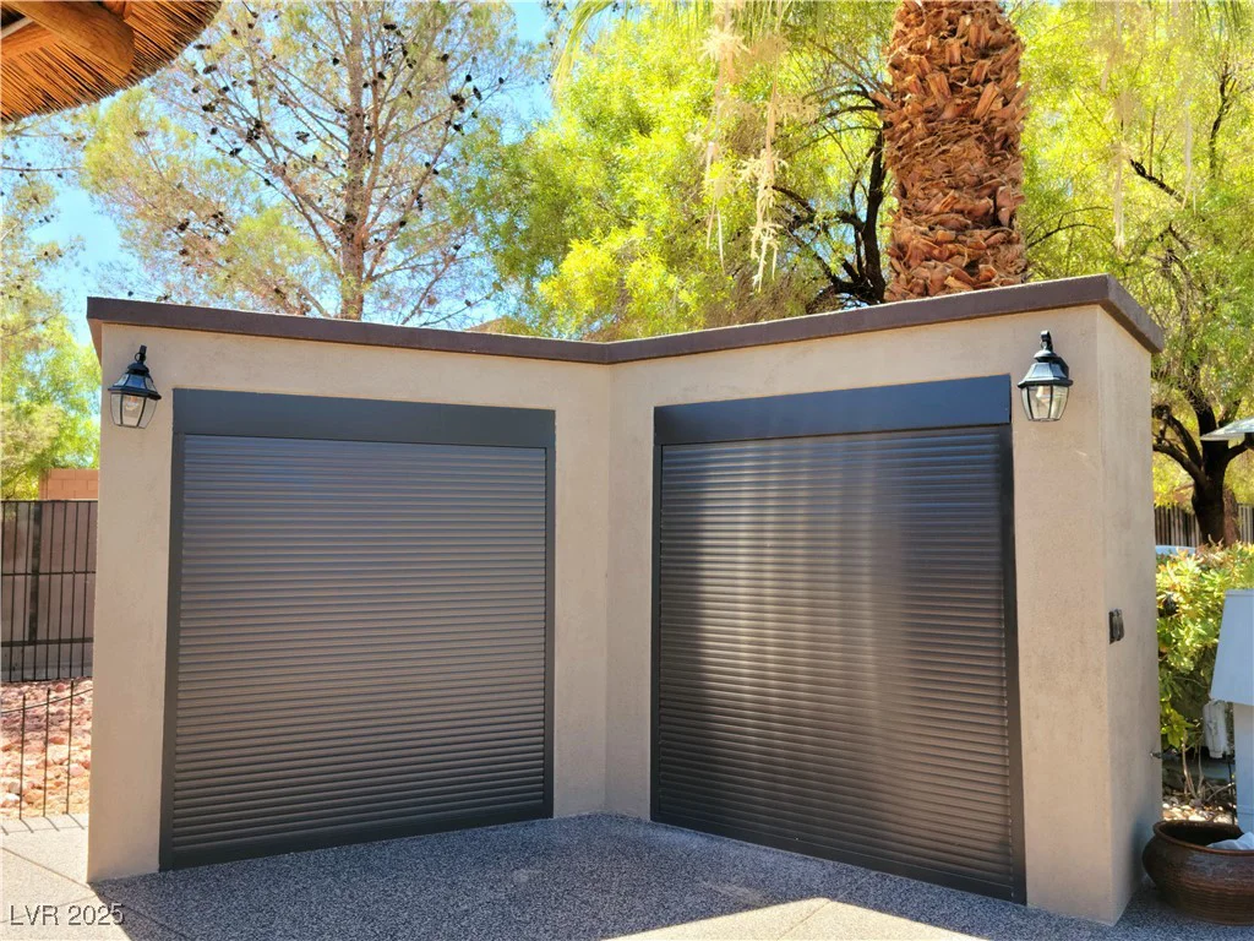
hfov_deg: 63.4
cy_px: 470
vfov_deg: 49.7
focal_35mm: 28
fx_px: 1014
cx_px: 627
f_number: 2
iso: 25
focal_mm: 5.9
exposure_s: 1/175
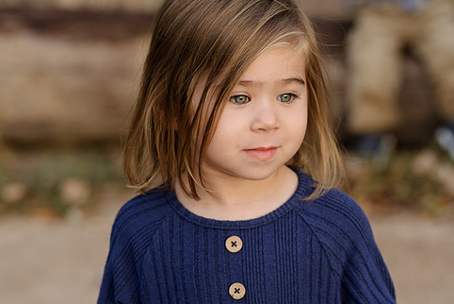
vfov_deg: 8.6
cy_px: 138
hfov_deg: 12.8
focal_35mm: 160
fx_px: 2019
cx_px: 255
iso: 640
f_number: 5.6
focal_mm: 133
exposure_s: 1/200
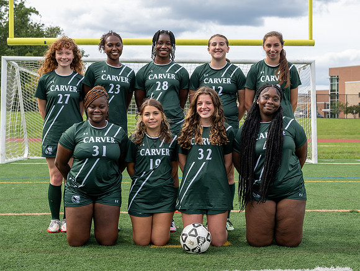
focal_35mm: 61
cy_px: 120
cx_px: 201
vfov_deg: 24.2
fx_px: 631
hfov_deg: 31.8
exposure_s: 1/250
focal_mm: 50
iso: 160
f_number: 6.3
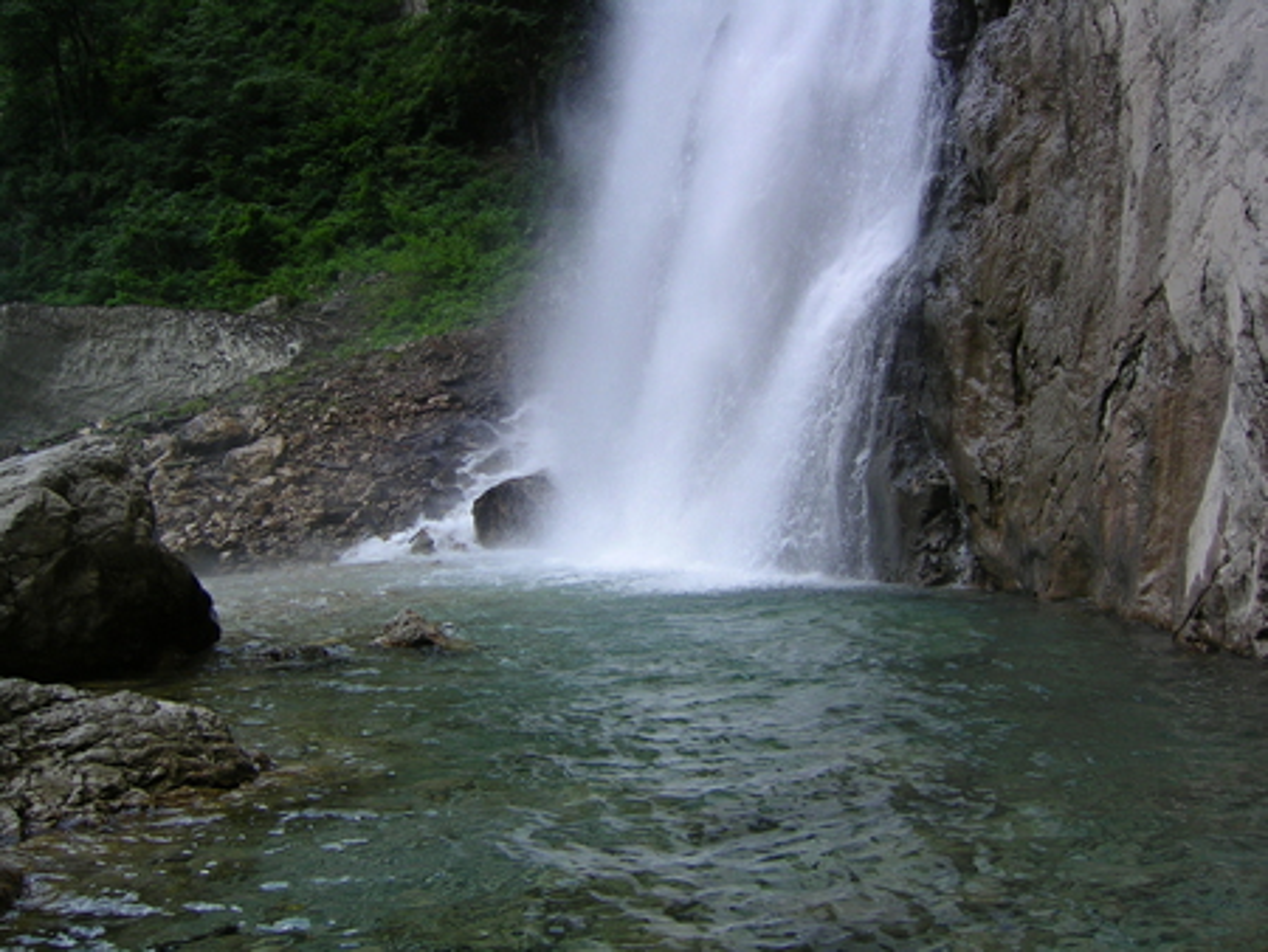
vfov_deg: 39.7
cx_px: 634
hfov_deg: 51.3
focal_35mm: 36
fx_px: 1319
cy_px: 476
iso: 50
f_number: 2.8
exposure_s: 1/236
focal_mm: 5.6
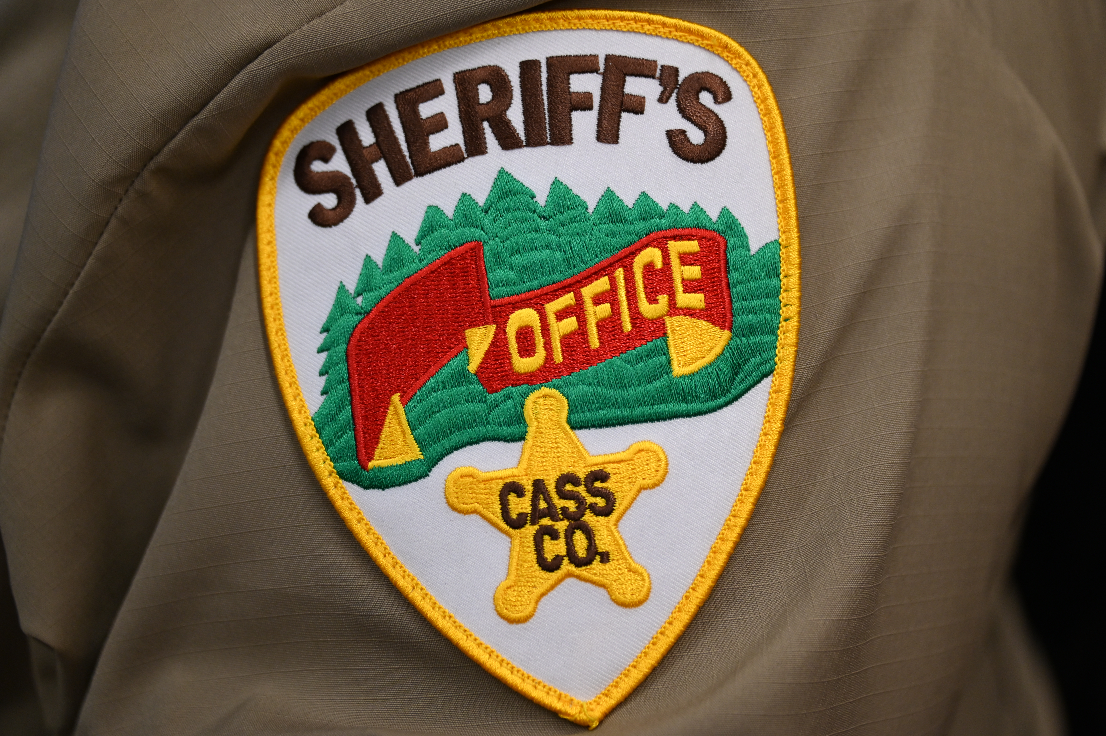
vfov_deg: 17.5
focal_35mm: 78
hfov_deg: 26.0
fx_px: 2395
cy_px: 368
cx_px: 553
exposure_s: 1/125
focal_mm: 78
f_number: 5
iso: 900
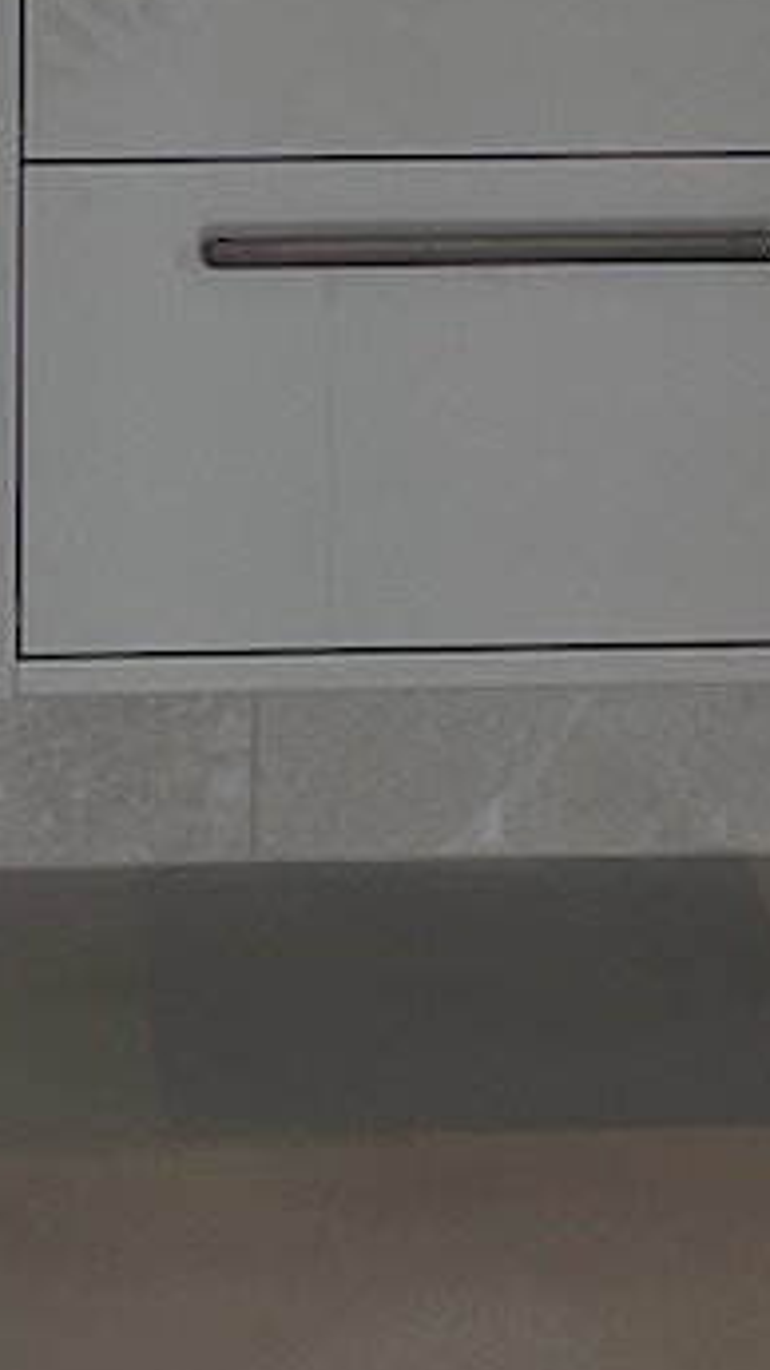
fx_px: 6099
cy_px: -473
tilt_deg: -8.1
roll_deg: -0.9
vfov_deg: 12.4
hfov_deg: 7.2
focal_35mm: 168
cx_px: 409
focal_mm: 4.2
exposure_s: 1/245
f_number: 1.6
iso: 32
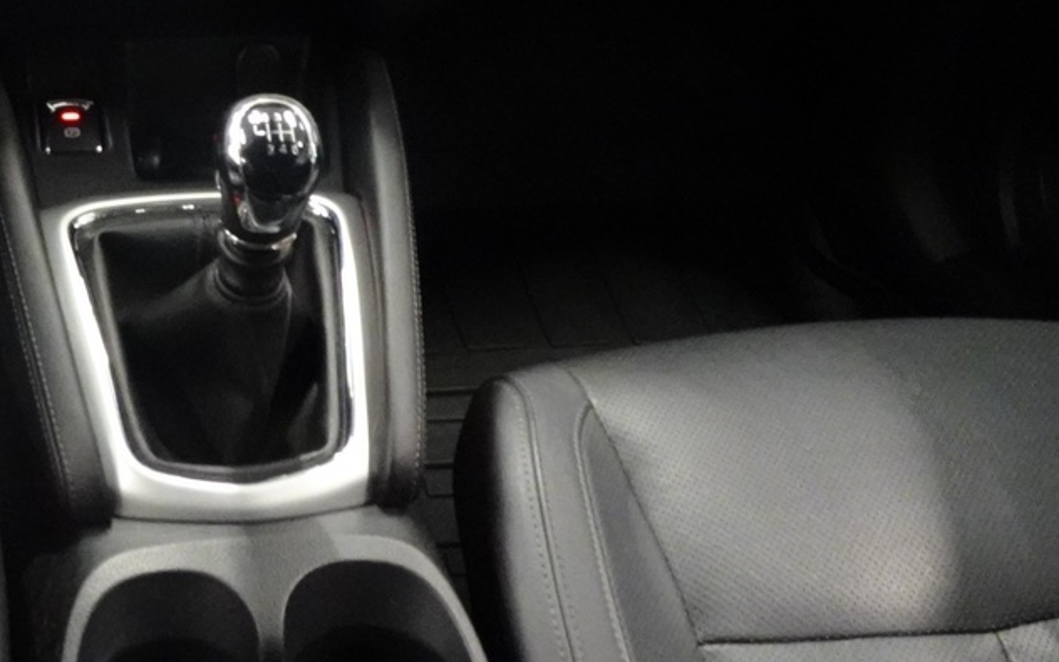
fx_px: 1674
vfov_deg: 22.1
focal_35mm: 58
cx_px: 65
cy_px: 156
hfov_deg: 32.9
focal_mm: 4.25
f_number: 3.5
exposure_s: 1/8
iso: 800
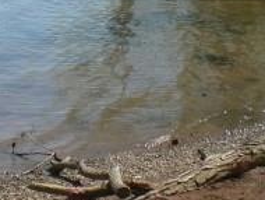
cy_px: -14
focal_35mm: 128
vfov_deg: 11.5
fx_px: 981
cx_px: 66
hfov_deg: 15.3
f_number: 4.4
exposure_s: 1/640
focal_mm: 6.3
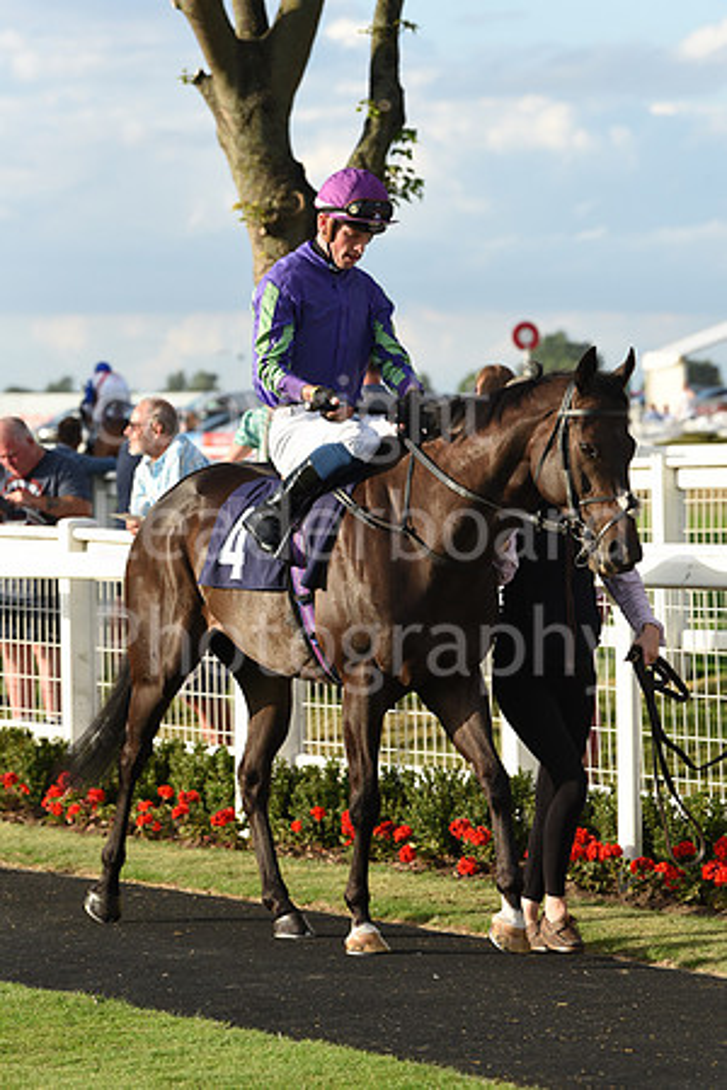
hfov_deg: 7.8
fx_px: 5301
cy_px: 545
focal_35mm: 175
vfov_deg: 11.7
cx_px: 364
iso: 1000
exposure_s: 1/2000
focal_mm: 175
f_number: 6.3
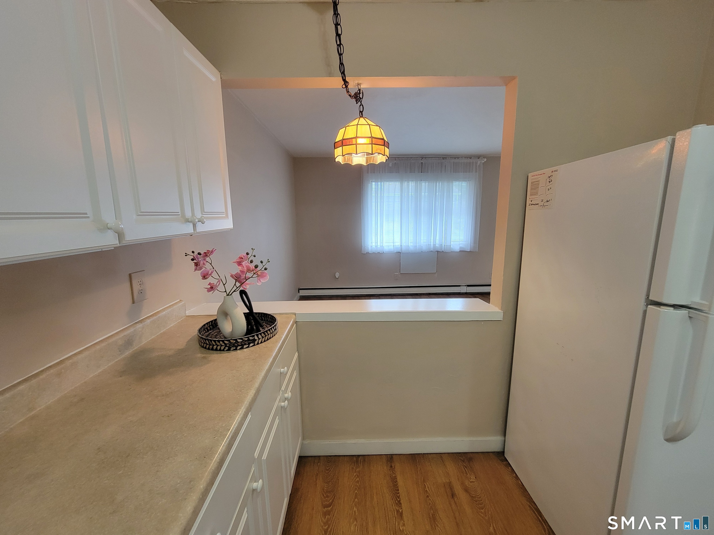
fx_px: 268
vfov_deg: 89.9
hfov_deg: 106.2
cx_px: 357
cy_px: 268
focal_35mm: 13
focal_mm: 2.2
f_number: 2.2
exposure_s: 1/60
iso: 250
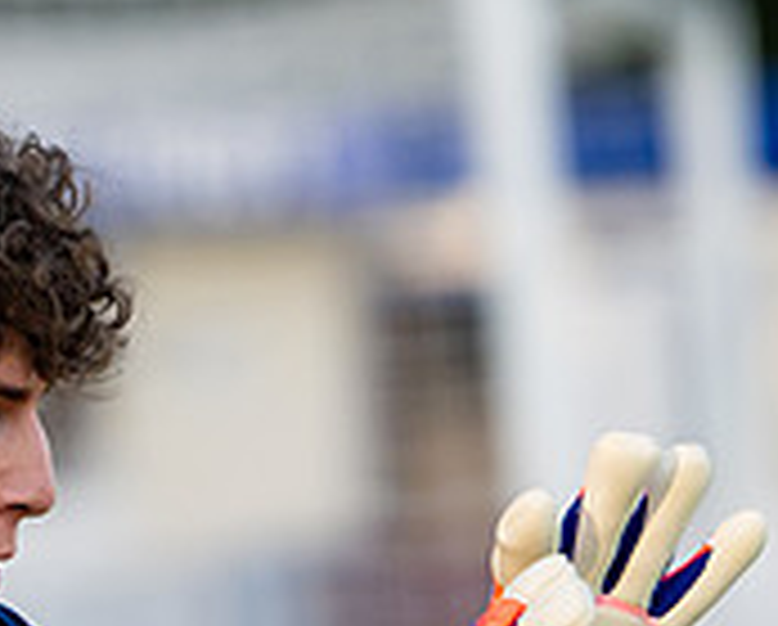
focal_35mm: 634
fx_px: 14623
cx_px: 160
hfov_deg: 3.0
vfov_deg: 2.4
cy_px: 540
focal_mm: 85
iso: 1100
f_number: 1.4
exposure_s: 1/10000
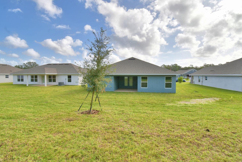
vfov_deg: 73.7
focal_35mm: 16
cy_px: 78
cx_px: 125
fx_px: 108
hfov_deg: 96.7
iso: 100
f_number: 10
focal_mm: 10
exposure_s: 1/250
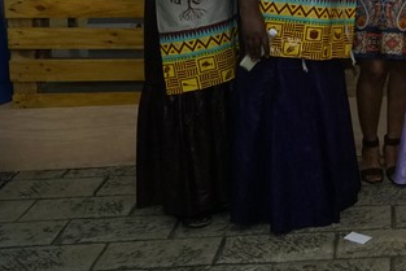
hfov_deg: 25.7
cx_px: 506
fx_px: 778
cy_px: -33
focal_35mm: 69
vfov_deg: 18.9
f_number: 5.6
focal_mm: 18
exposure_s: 1/160
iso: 1250
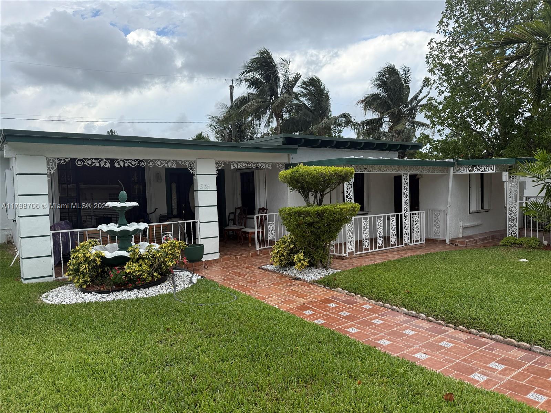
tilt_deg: -2.2
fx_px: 382
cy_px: 206
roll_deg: +2.2
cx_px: 276
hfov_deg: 71.6
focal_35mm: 24
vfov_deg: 56.8
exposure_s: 1/1901
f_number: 1.78
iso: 100
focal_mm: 6.76
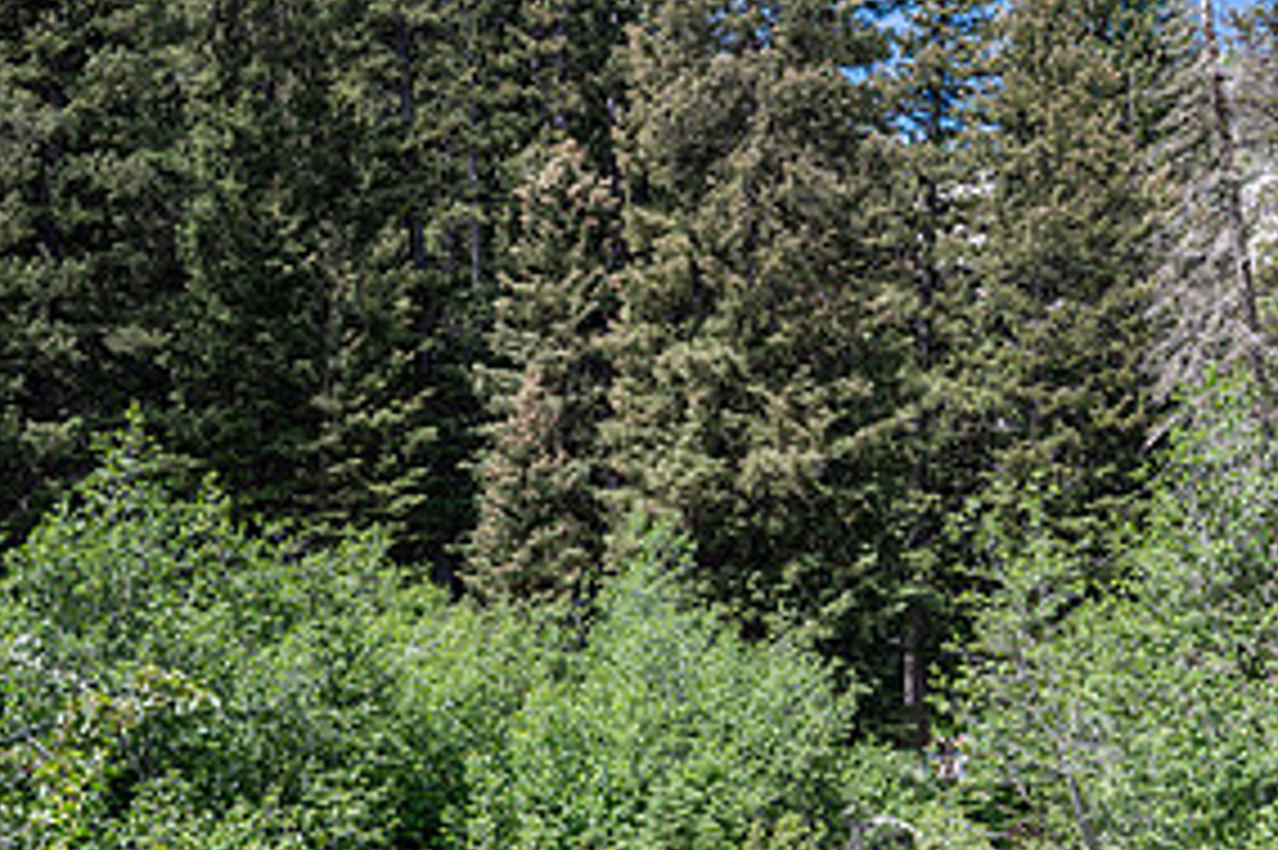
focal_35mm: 49
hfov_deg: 38.3
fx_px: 1738
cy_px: 492
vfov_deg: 27.5
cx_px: 1080
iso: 125
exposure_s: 1/160
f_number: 8
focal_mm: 24
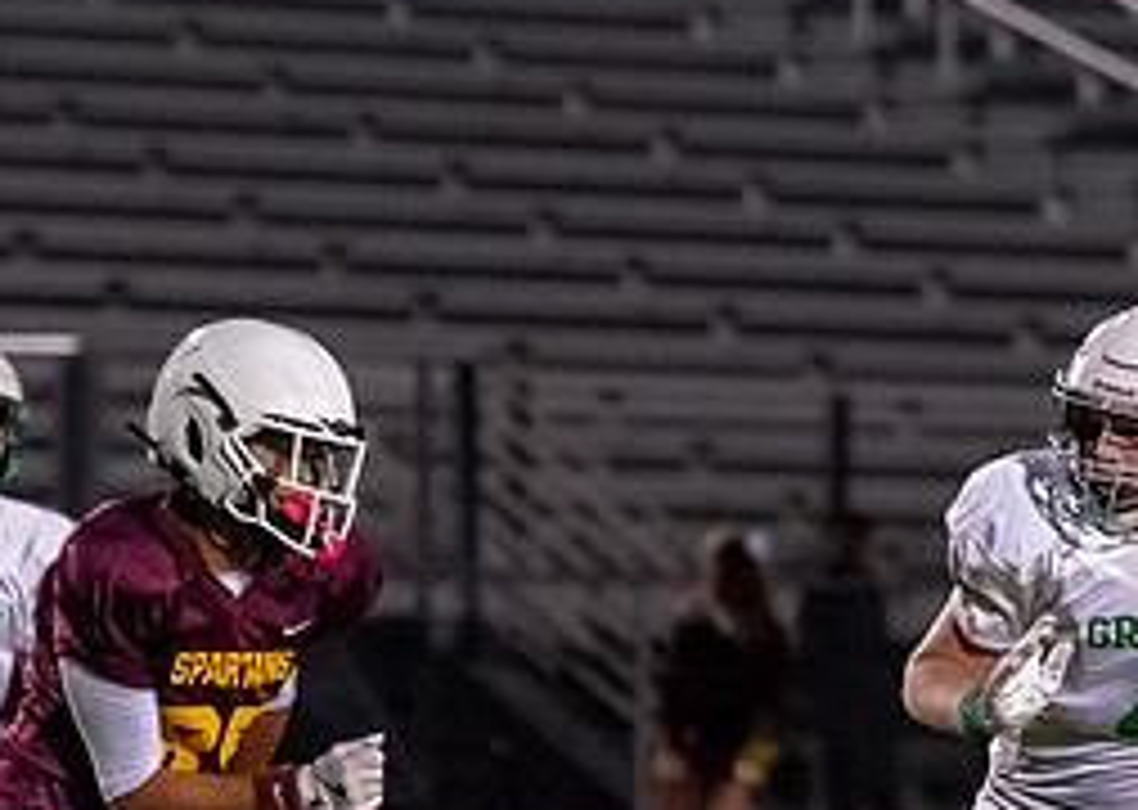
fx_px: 21884
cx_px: 1033
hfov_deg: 3.0
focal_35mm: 678
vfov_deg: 2.1
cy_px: 912
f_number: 2.8
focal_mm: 134
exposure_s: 1/1250
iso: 4000
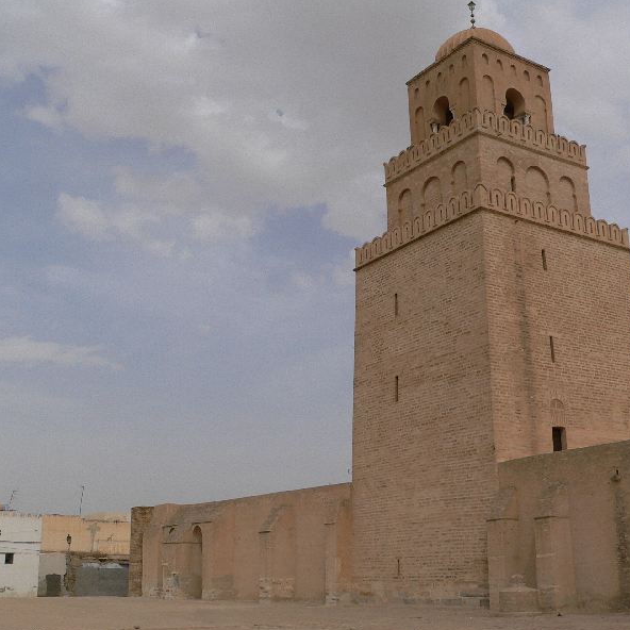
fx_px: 885
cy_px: 315
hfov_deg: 39.0
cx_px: 371
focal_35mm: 43
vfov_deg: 39.2
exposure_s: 1/640
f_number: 5.6
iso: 80
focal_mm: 6
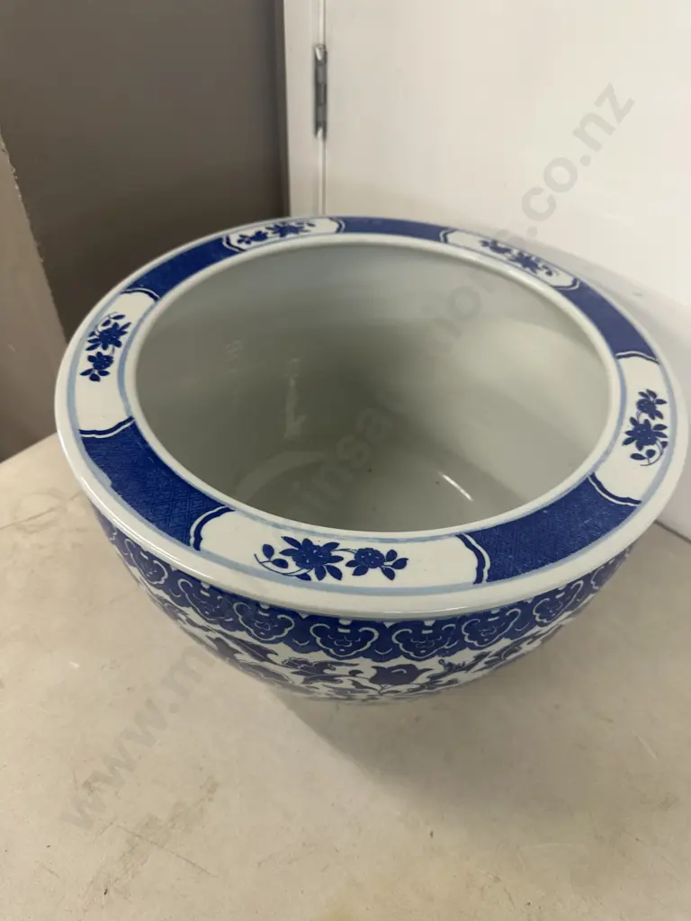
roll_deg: -2.9
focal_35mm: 24
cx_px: 346
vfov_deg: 71.6
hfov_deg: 56.8
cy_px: 460
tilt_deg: -43.8
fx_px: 639
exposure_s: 1/50
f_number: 1.78
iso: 125
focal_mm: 6.86
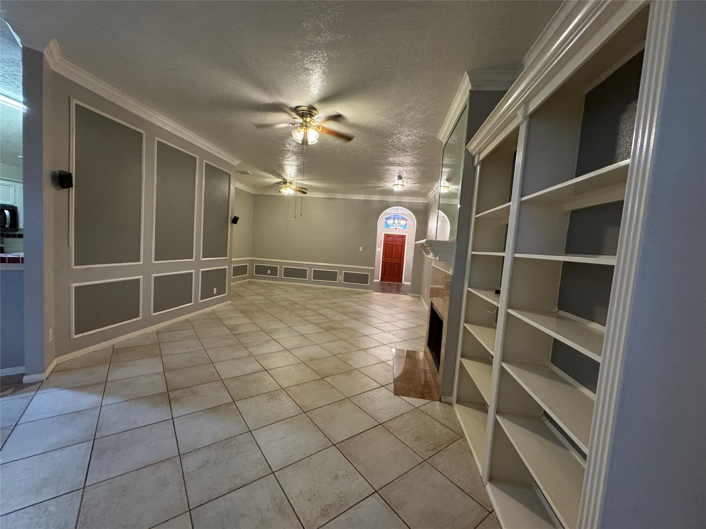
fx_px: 286
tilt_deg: -4.8
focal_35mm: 14
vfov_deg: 85.7
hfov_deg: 102.1
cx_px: 353
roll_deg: -4.0
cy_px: 264
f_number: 2.2
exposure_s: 1/60
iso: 400
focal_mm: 2.22
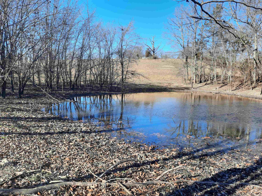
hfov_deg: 69.4
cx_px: 131
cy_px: 98
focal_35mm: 25
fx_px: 189
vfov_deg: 54.9
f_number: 2
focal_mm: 4.6
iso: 32
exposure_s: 1/375
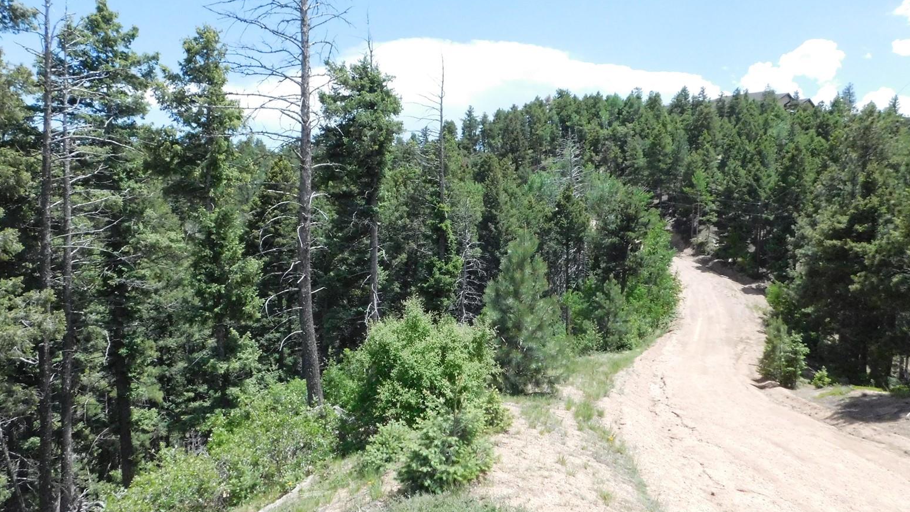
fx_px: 627
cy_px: 237
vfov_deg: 44.3
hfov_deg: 71.9
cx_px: 452
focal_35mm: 26
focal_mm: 4
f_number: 6
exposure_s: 1/1500
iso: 800
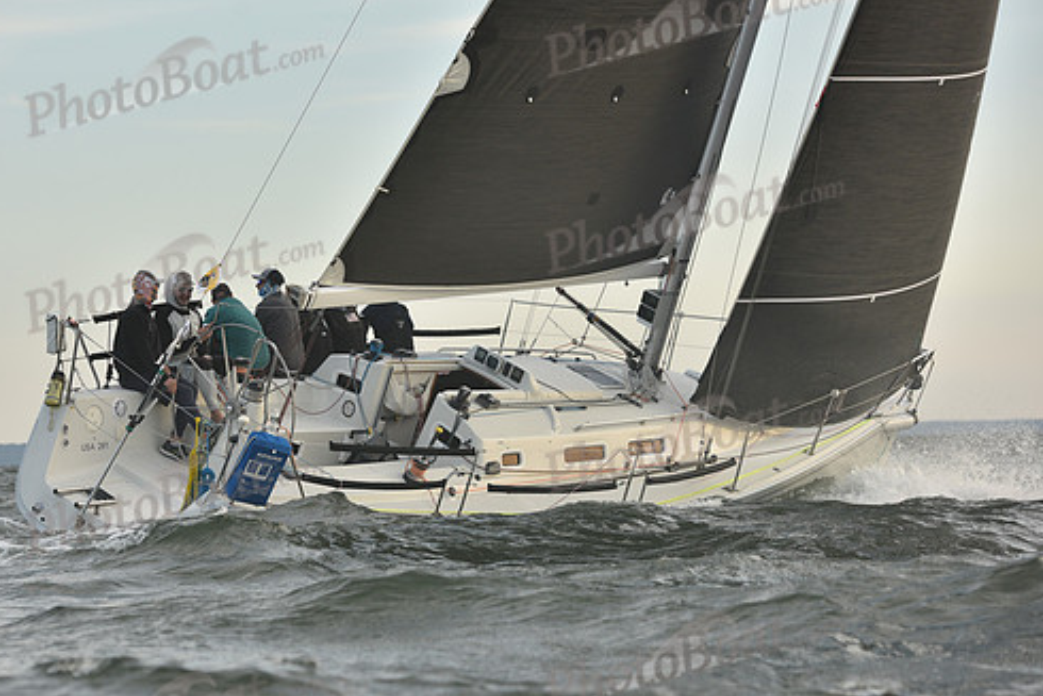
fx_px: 4289
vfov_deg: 9.3
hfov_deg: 13.9
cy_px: 359
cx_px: 436
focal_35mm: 148
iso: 250
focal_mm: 125
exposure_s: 1/640
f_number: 5
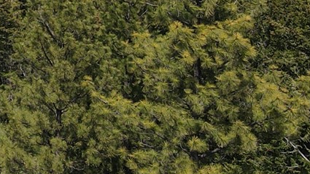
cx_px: -204
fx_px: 1036
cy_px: -128
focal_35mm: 126
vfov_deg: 9.2
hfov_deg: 15.3
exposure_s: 1/1000
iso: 110
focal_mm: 4.5
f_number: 2.8
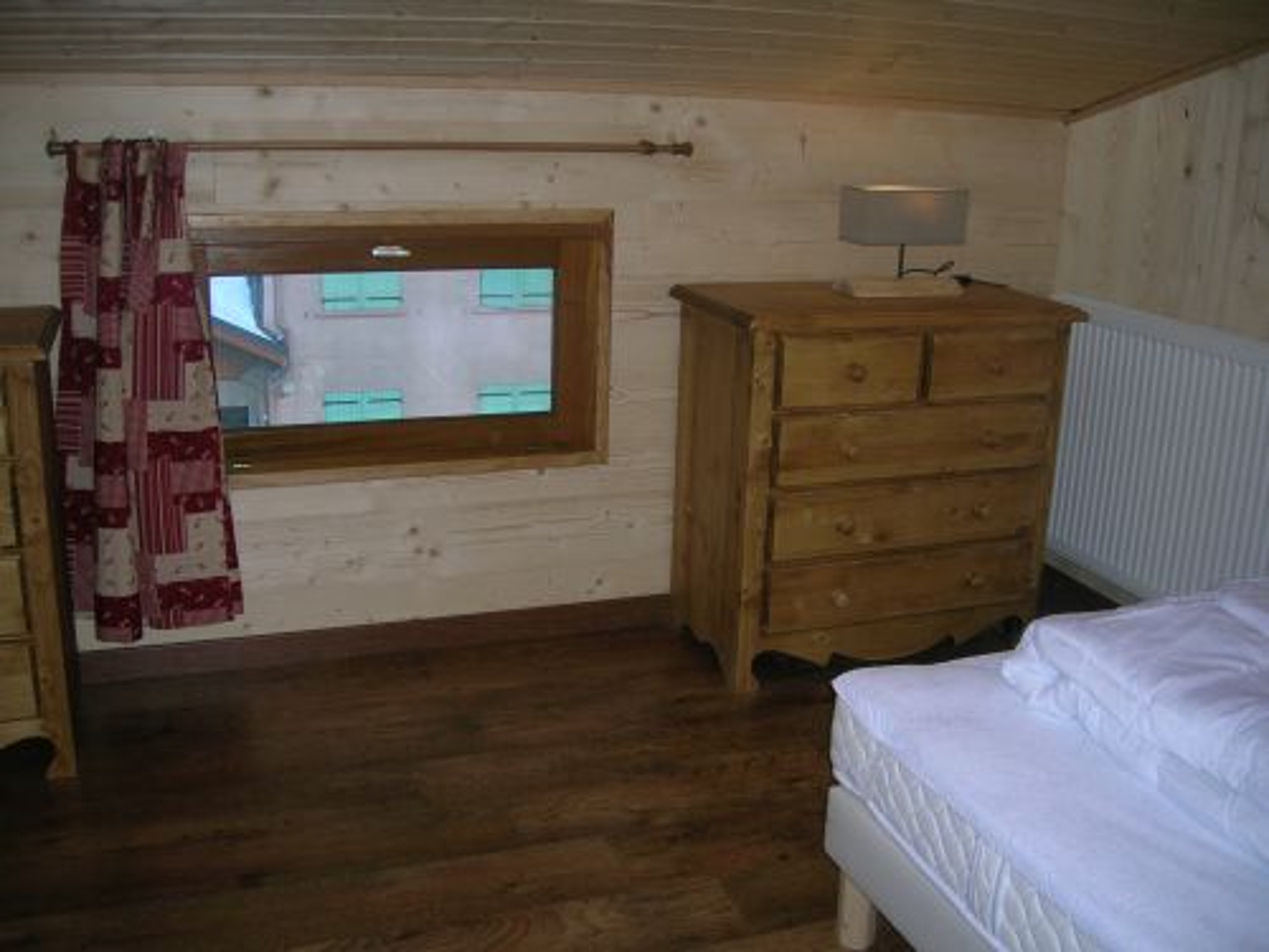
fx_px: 1246
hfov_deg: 54.0
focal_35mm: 34
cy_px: 476
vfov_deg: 41.8
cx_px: 634
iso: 61
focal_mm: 5.7
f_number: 2.9
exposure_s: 1/60.1
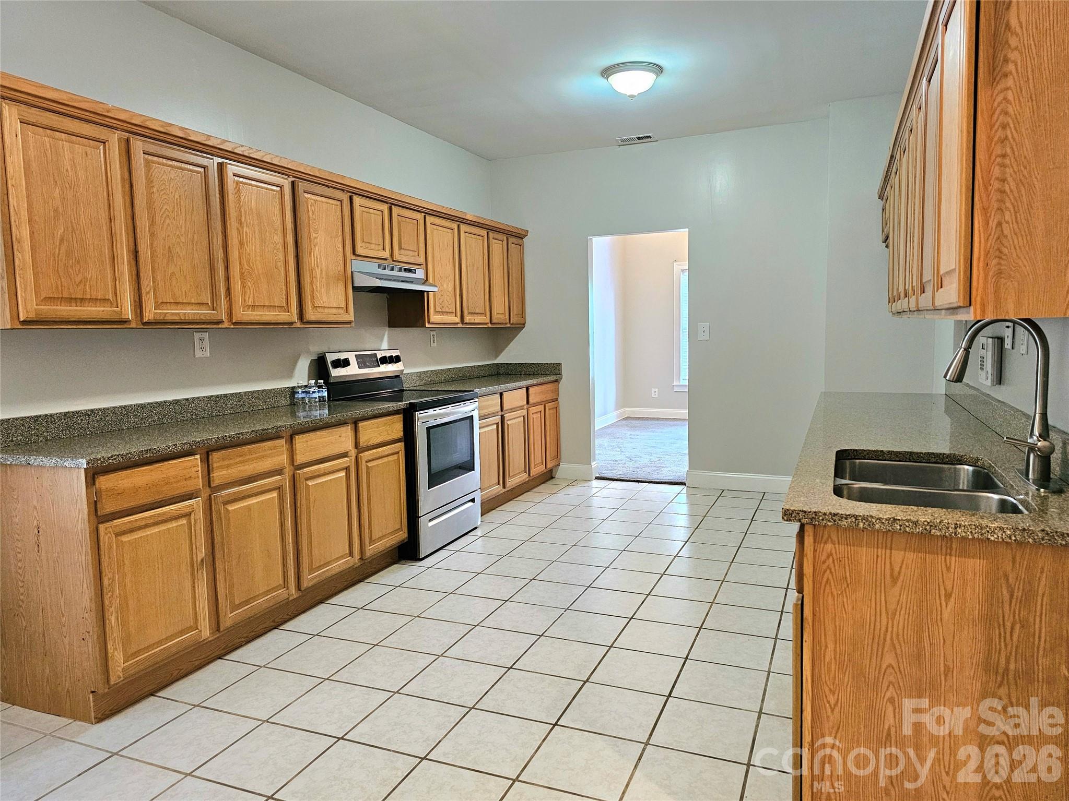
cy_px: 400
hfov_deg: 73.9
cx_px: 534
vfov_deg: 58.9
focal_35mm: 23
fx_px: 710
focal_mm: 6.3
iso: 800
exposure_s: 1/120
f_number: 1.7
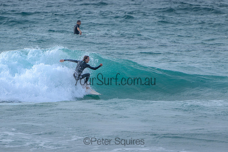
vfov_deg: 2.5
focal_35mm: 550
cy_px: 60
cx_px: 97
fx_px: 3486
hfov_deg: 3.7
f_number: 7.1
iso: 500
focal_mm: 400
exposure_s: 1/2000
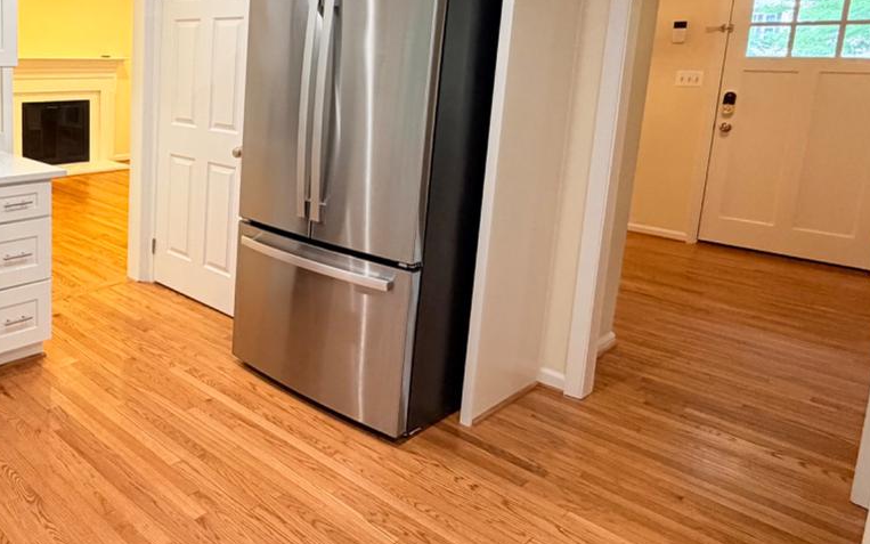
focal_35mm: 28
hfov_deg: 58.6
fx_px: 664
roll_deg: -0.6
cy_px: 153
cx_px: 116
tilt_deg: -8.7
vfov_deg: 43.5
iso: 250
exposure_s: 1/112
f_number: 2.2
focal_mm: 2.22
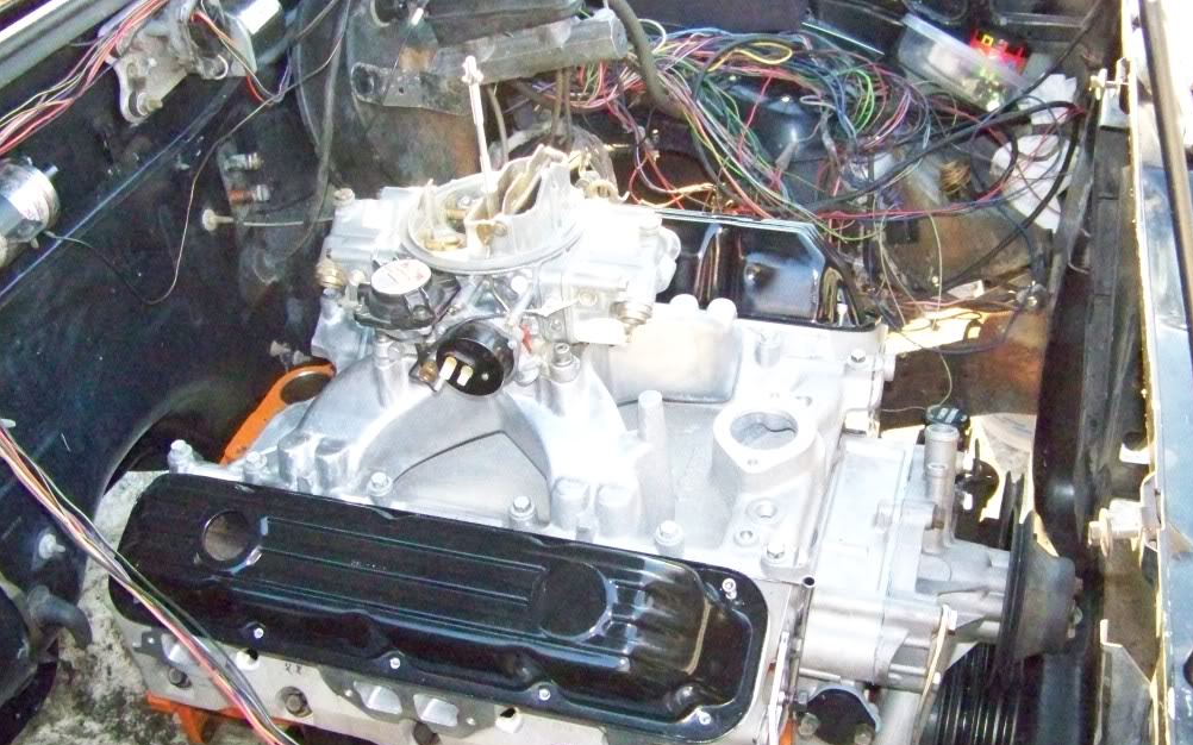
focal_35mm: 39
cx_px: 608
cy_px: 438
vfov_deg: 32.7
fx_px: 1268
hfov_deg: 50.4
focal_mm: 5.9
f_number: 2.8
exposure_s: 1/500
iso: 1600
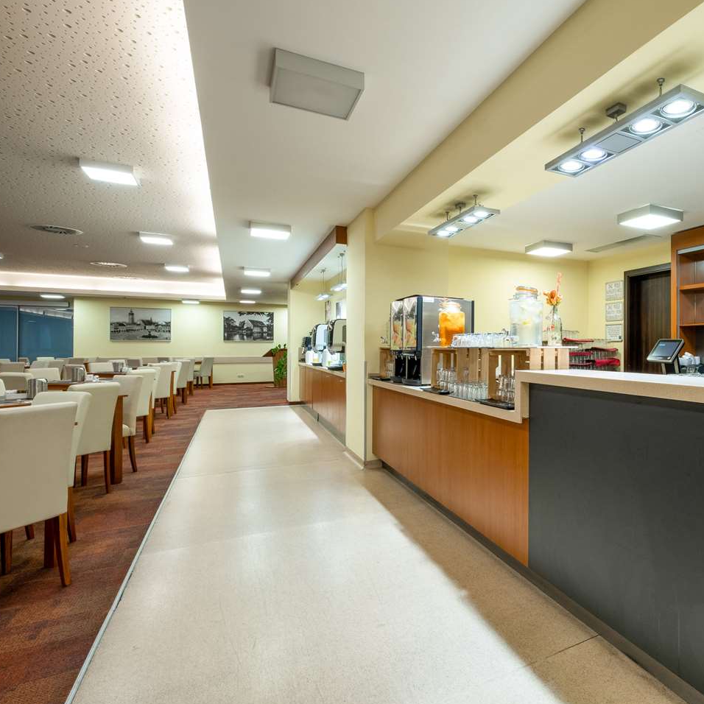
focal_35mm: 20
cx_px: 541
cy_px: 339
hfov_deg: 69.1
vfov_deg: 74.8
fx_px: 460
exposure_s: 1/1.67
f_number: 11
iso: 100
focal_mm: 10
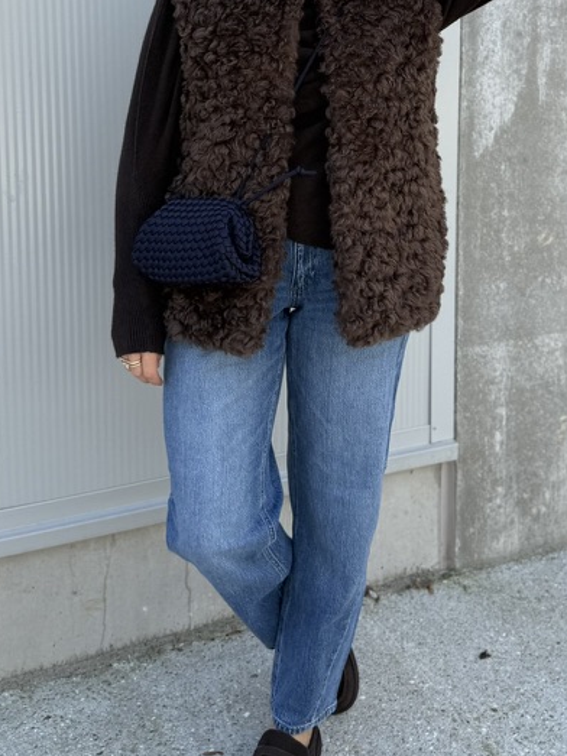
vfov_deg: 38.7
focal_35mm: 47
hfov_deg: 30.8
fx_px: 1027
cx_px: 317
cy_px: 136
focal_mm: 6.76
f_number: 1.78
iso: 80
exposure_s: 1/1018
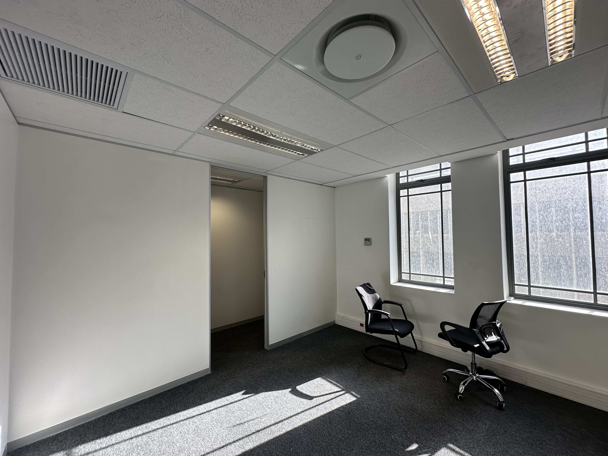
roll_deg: +1.1
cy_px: 228
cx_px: 304
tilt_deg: +0.7
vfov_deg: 85.7
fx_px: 246
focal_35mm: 14
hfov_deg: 102.1
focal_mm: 2.22
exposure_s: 1/137
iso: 40
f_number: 2.2
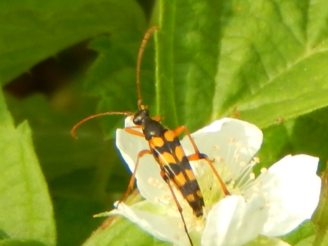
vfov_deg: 5.3
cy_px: 123
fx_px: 2644
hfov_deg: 7.1
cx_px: 164
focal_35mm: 279
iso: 125
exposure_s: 1/250
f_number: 5.7
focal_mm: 50.1
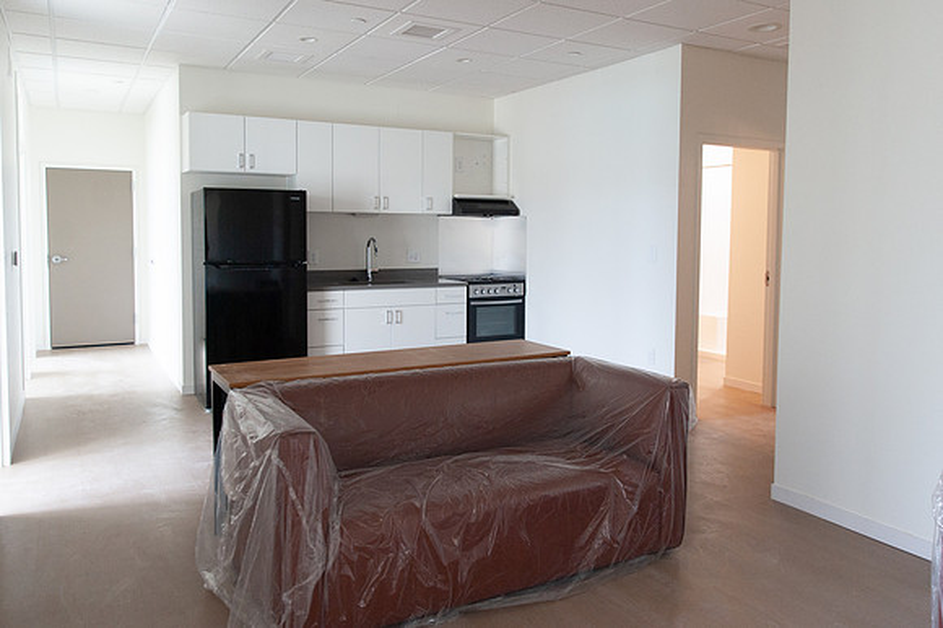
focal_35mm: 28
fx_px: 739
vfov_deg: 45.9
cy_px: 270
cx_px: 482
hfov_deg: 65.1
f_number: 2.8
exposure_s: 1/125
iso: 640
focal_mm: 24
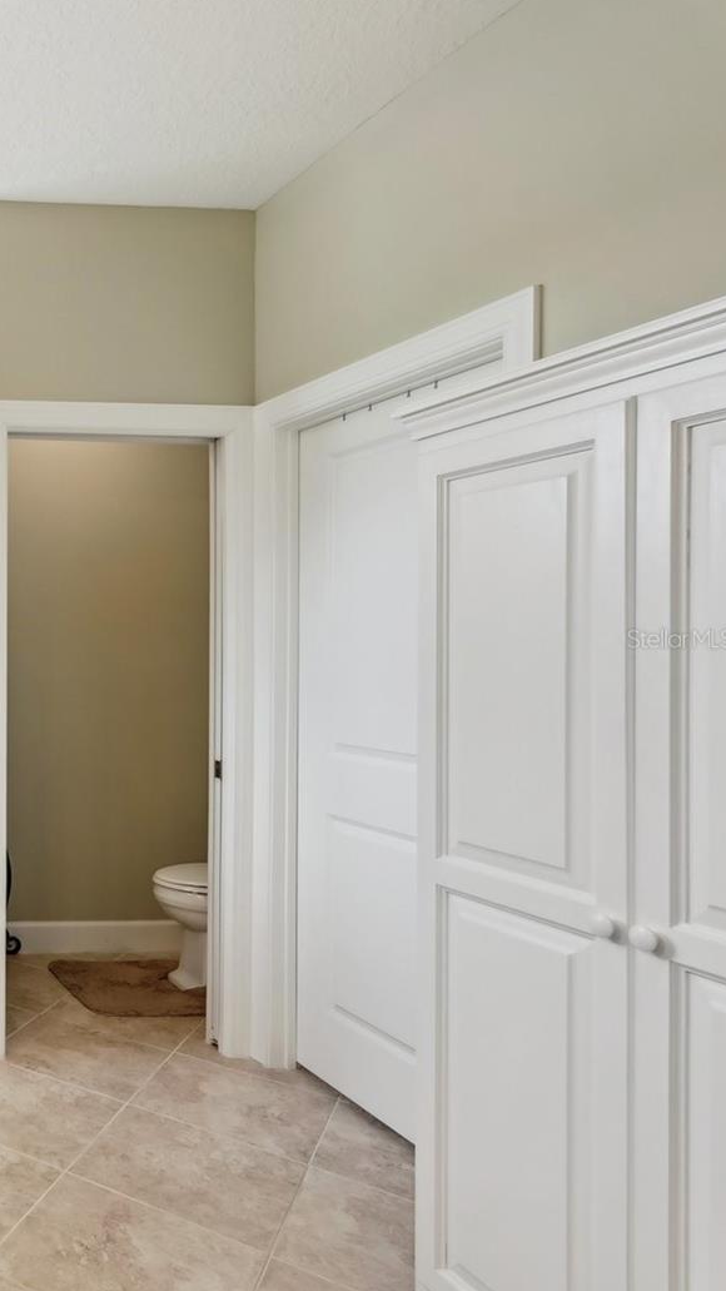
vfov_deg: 70.2
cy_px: 639
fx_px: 918
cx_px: -263
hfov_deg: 31.2
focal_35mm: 27
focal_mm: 16.5
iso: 400
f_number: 7.1
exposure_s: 1/50
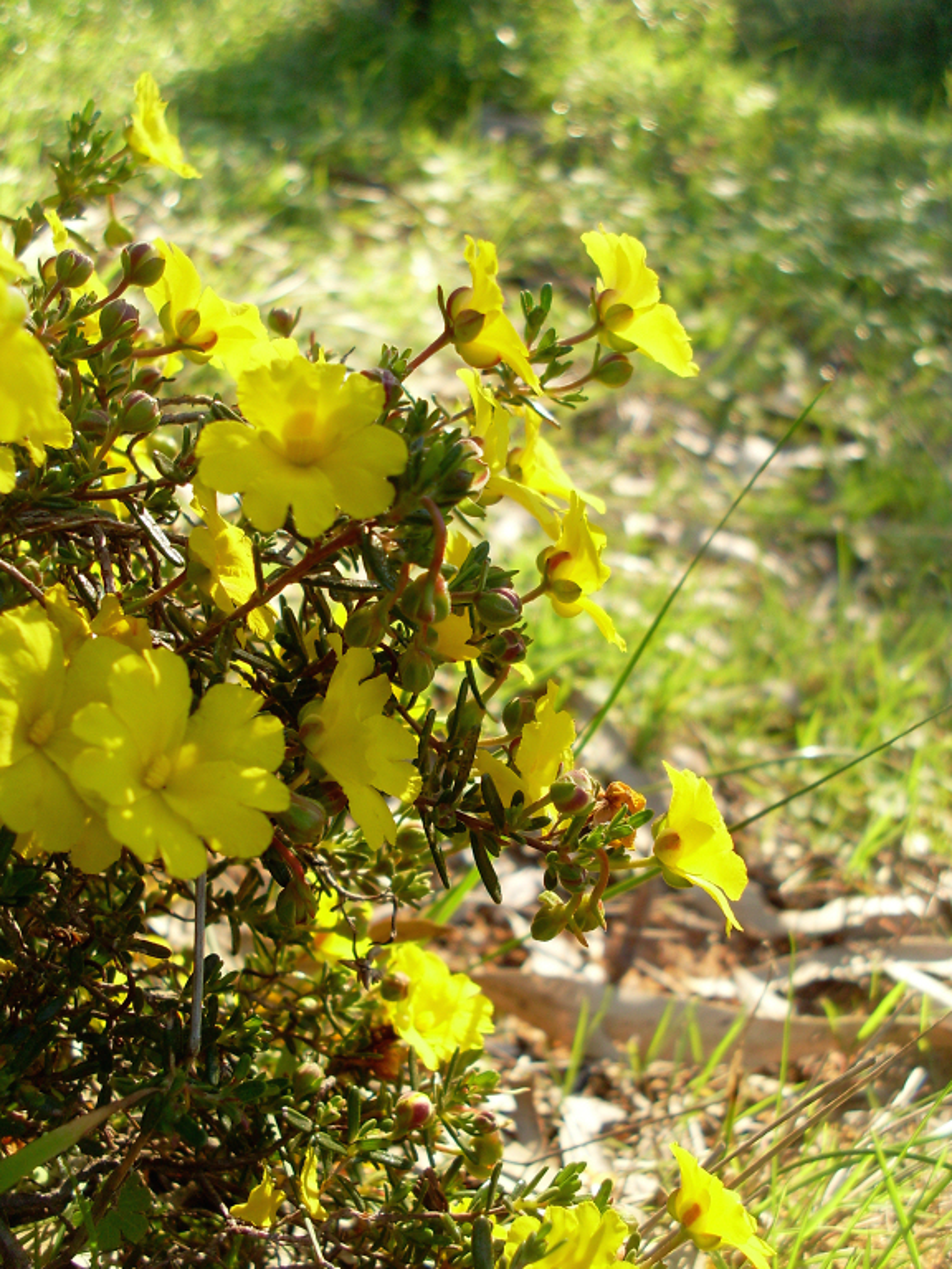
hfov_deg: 37.7
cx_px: 476
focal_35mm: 38
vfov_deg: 49.0
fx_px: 1393
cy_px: 634
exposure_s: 1/180
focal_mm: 6.3
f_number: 3
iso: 80
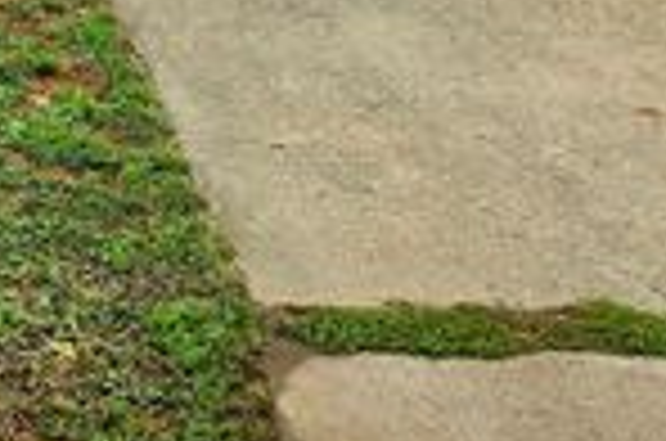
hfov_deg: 21.2
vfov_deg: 14.7
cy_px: -344
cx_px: -333
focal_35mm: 81
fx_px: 1495
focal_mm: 6.5
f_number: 1.4
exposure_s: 1/3333
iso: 64
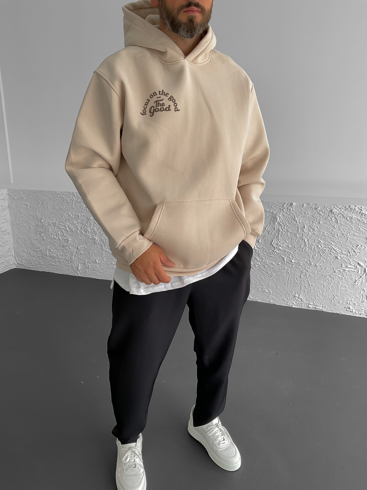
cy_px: 245
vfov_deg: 61.7
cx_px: 184
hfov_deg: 48.2
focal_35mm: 29
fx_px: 410
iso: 20
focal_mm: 3
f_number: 1.8
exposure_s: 1/120
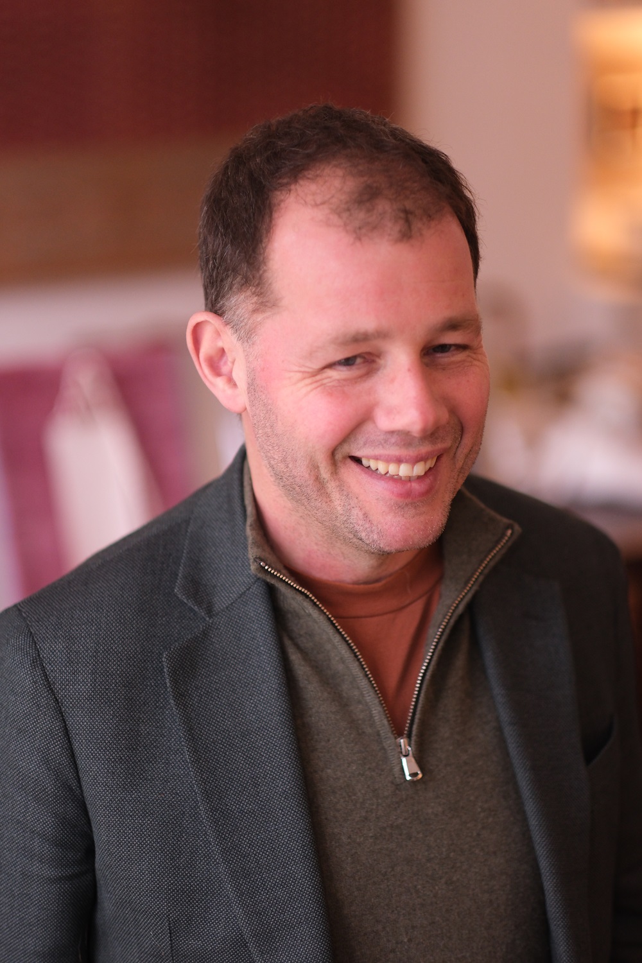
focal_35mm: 84
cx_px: 321
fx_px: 2247
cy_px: 482
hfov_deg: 16.3
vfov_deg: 24.2
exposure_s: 1/500
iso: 1000
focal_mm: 56
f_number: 1.2
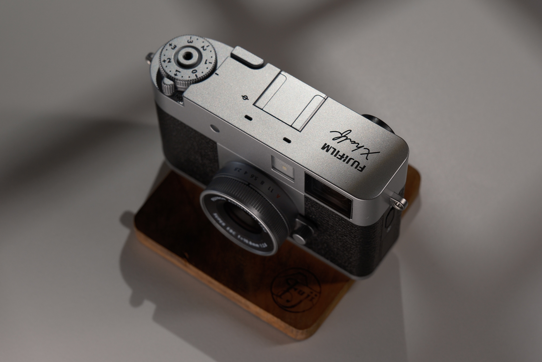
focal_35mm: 84
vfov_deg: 16.3
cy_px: 181
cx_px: 271
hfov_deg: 24.2
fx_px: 1265
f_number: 5.6
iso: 500
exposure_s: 1/180
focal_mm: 56
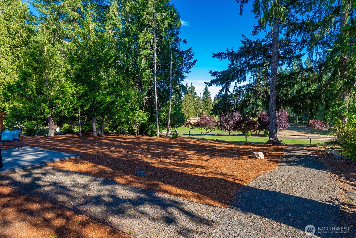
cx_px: 178
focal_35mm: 19
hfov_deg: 86.9
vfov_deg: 64.6
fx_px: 188
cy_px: 119
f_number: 7.1
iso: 80
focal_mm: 19
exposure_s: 1/40
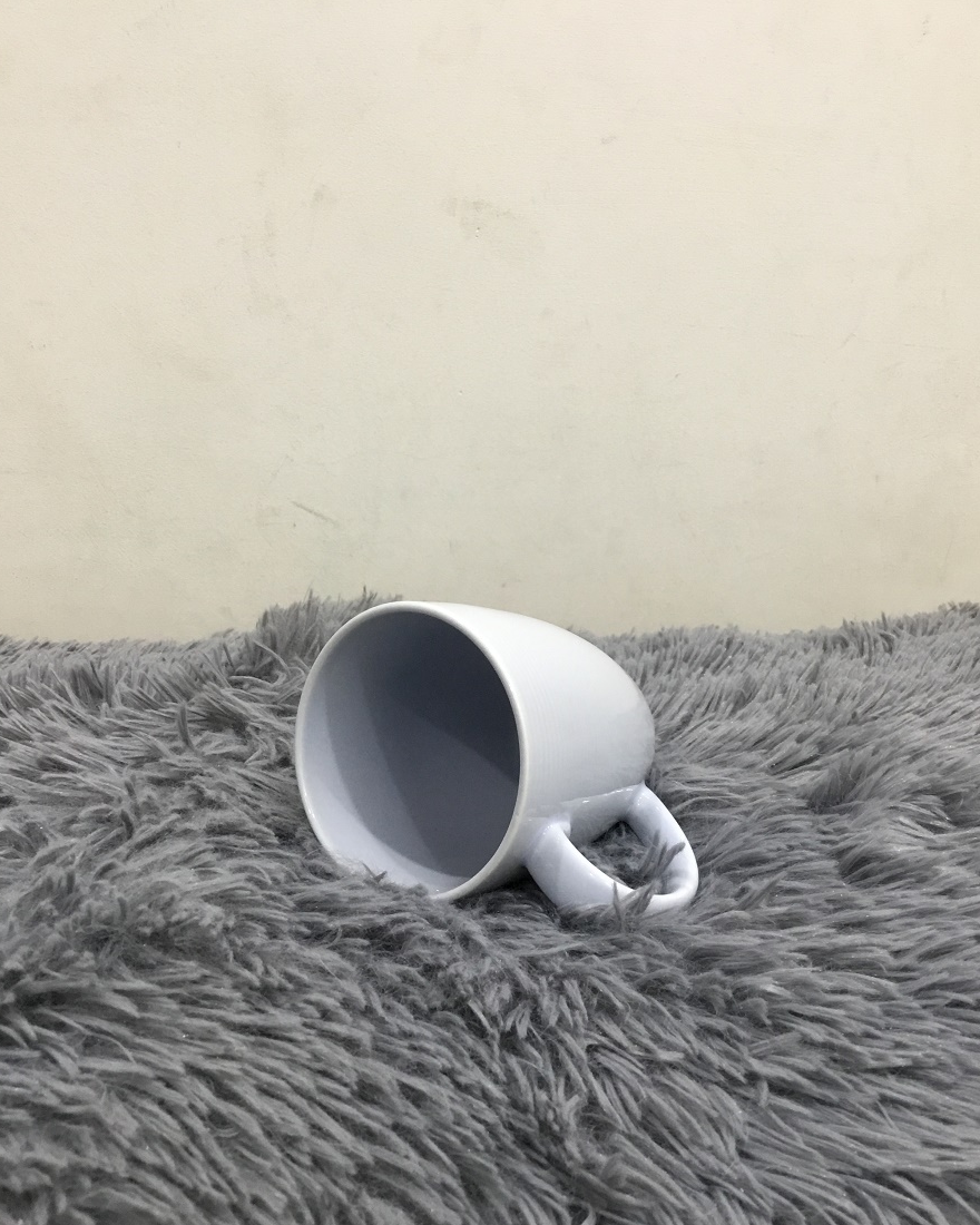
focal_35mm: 33
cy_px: 663
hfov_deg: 44.5
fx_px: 1196
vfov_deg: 54.2
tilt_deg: -15.3
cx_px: 486
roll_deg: +0.8
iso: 125
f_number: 2.4
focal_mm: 3.3
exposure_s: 1/33
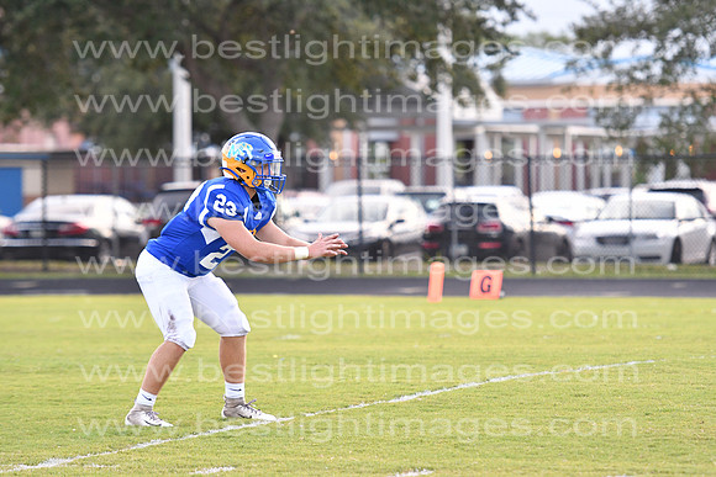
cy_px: 238
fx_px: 4625
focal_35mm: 232
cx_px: 358
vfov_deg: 5.9
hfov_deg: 8.9
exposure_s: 1/400
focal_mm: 155
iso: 800
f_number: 3.2
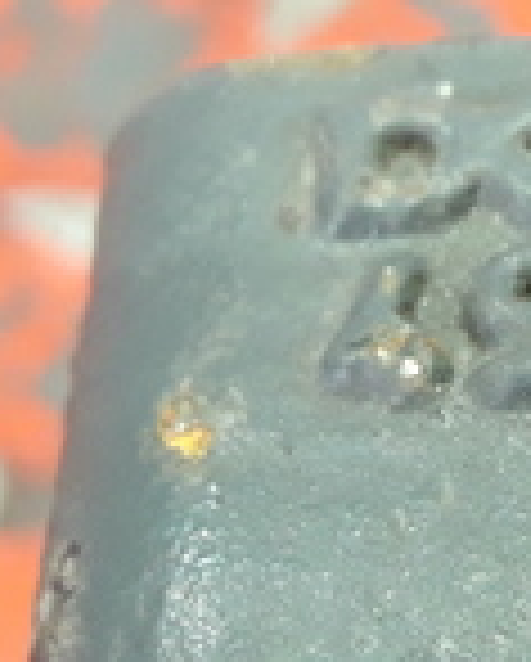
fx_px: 2333
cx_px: 716
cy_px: 266
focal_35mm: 119
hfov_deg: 12.5
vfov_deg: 16.1
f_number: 1.9
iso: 200
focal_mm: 3.7
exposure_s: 1/25
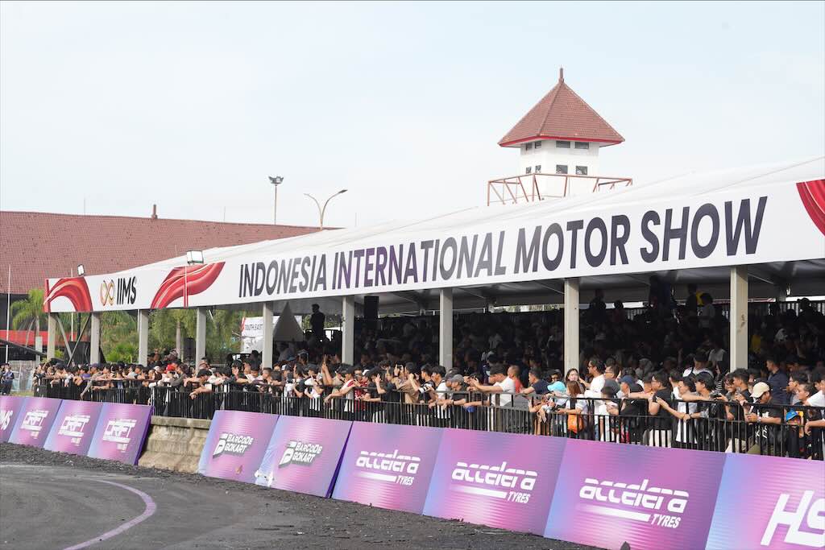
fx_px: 2147
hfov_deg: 21.7
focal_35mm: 94
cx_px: 412
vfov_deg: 14.6
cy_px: 275
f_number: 8
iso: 100
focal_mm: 93.7
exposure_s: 1/60
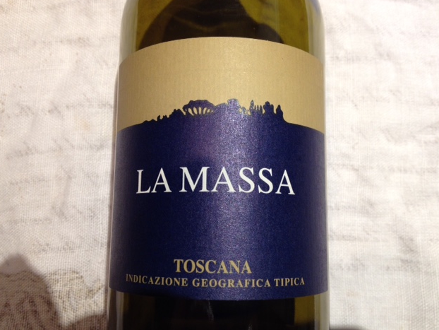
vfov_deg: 39.7
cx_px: 219
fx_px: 457
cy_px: 165
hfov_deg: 51.3
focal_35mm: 36
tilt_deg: -81.6
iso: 80
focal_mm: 4.28
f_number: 2.4
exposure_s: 1/20
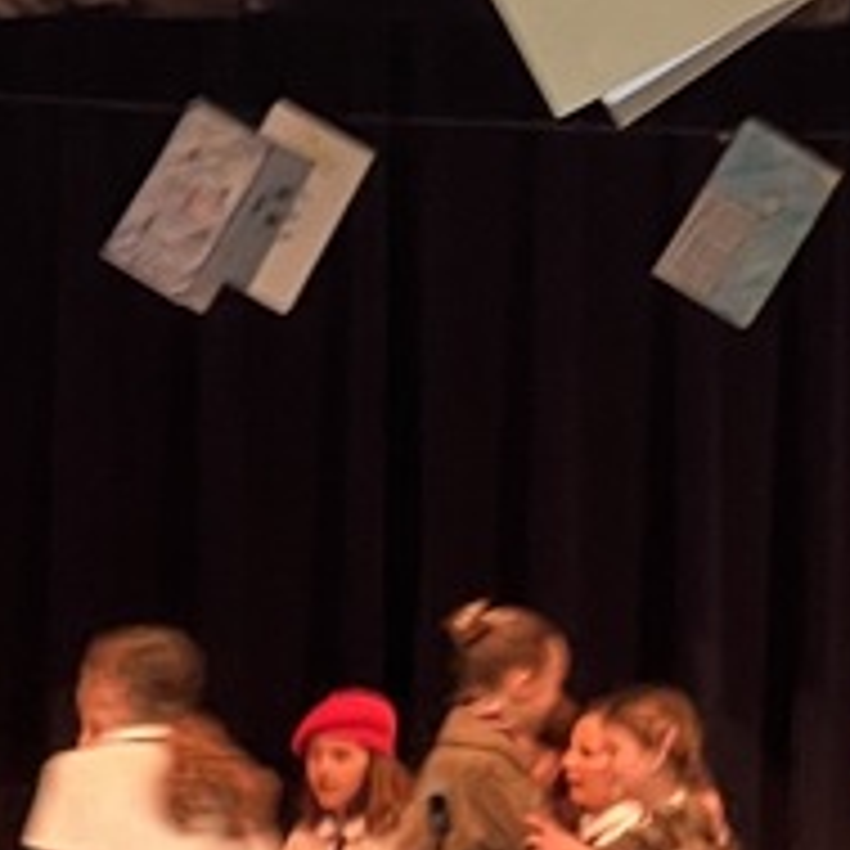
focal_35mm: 368
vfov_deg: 4.7
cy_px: -112
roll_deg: +0.3
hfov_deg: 4.8
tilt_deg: +6.1
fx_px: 10223
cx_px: 490
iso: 250
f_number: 2.8
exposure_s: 1/40
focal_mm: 9
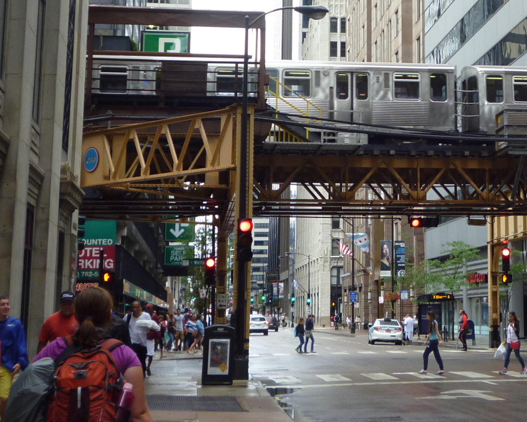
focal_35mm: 79
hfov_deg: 23.6
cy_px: 61
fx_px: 1232
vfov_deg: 19.1
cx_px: 466
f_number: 3.5
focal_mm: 6.4
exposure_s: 1/125
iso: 100
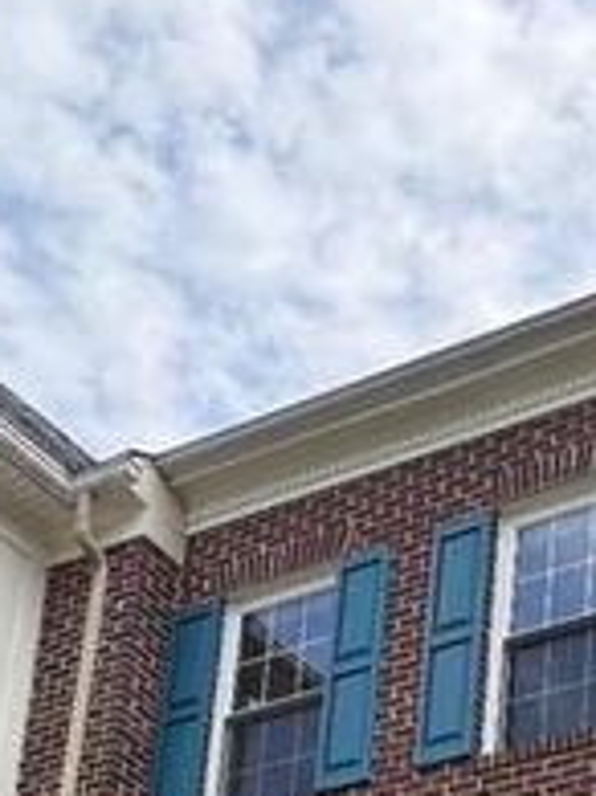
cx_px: 772
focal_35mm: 82
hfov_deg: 16.9
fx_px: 1885
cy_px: 1304
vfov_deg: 19.6
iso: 100
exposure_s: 1/2000
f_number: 1.78
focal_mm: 6.76
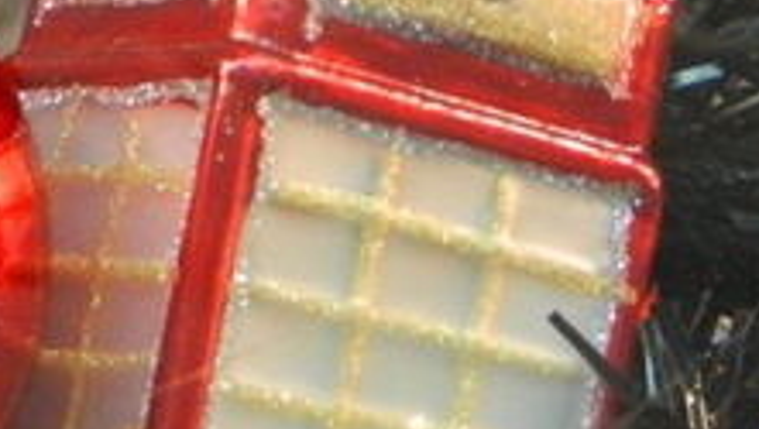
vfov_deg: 4.0
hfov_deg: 7.1
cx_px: 292
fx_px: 6126
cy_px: 525
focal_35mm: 304
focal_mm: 14.1
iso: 640
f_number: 4.8
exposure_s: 1/60
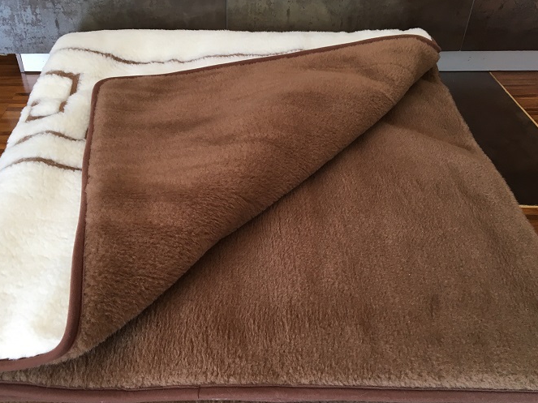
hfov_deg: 52.5
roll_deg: -1.9
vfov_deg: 40.7
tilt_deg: -39.4
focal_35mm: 35
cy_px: 199
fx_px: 544
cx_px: 241
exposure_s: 1/33
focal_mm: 4.15
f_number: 2.2
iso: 64
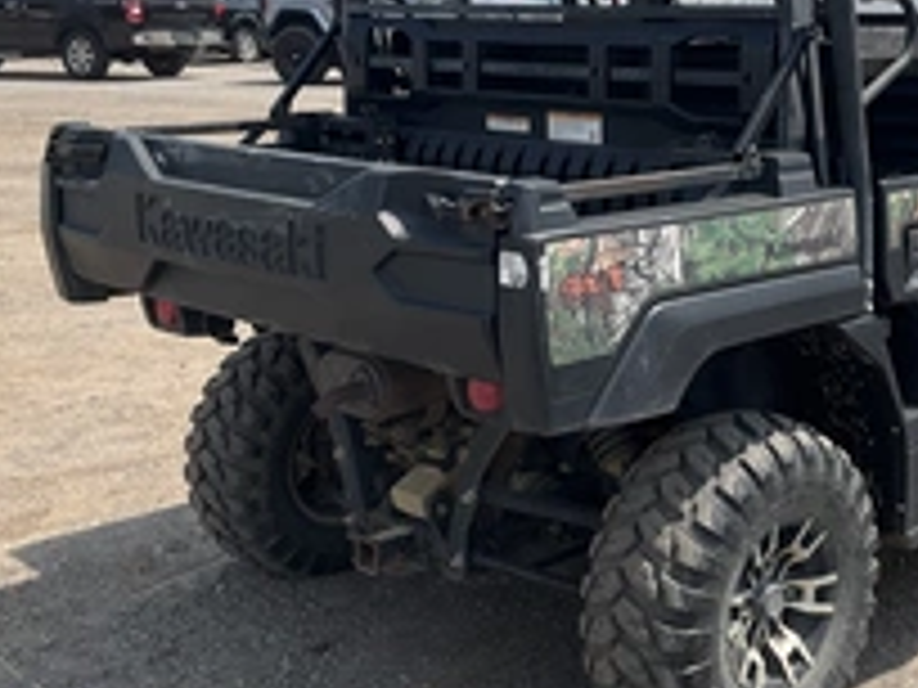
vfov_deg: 25.5
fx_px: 1512
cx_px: 621
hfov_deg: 33.4
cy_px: 238
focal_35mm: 57
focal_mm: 3
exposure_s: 1/1412
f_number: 1.8
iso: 25
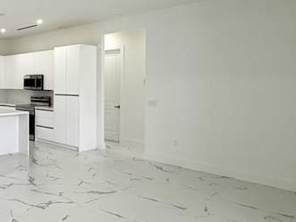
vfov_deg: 41.5
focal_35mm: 34
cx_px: -1
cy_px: 84
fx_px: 291
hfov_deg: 45.4
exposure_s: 1/120
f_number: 2.2
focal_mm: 2.22
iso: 80
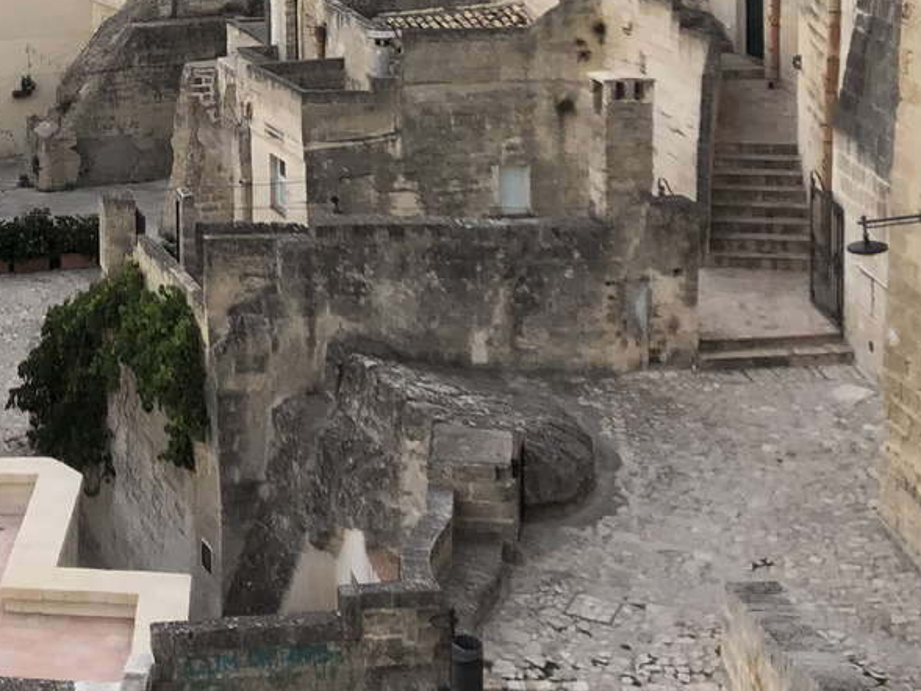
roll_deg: +1.7
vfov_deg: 18.0
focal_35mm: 76
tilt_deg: -3.2
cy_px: -222
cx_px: 39
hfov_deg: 24.7
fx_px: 2022
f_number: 1.8
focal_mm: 4
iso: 20
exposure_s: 1/1675
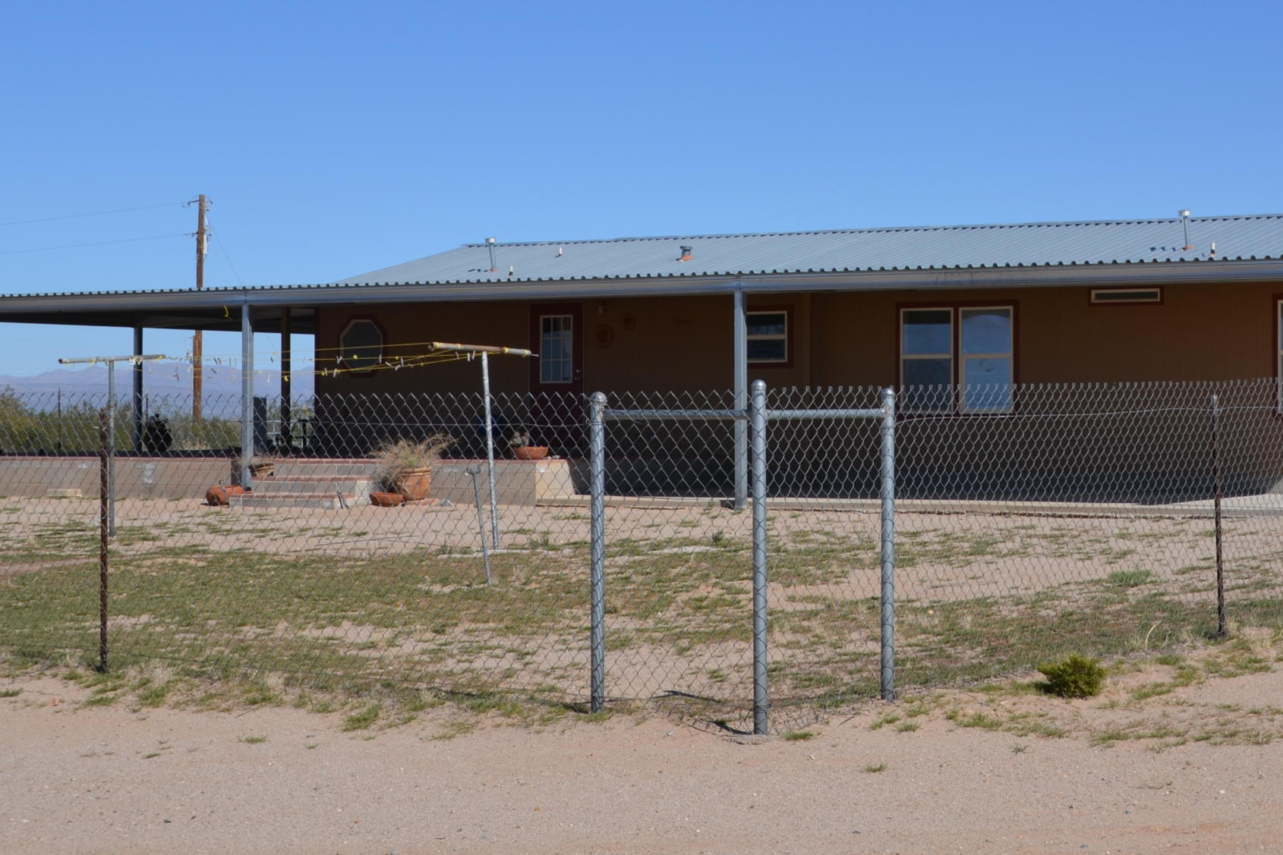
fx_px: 2562
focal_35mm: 72
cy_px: 305
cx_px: 853
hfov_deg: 27.9
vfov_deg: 18.9
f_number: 10
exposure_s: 1/400
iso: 100
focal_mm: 27
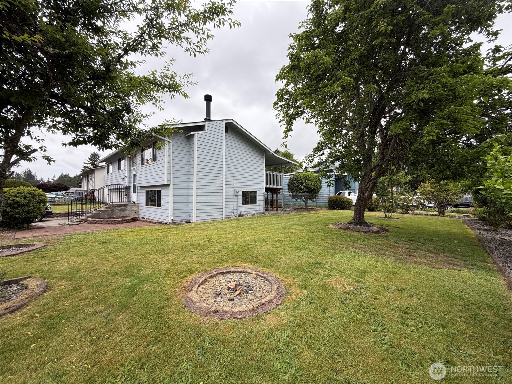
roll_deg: -0.4
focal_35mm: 14
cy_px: 192
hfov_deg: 102.1
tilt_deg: +0.0
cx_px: 256
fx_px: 207
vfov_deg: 85.7
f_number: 2.2
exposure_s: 1/502
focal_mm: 2.22
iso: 64
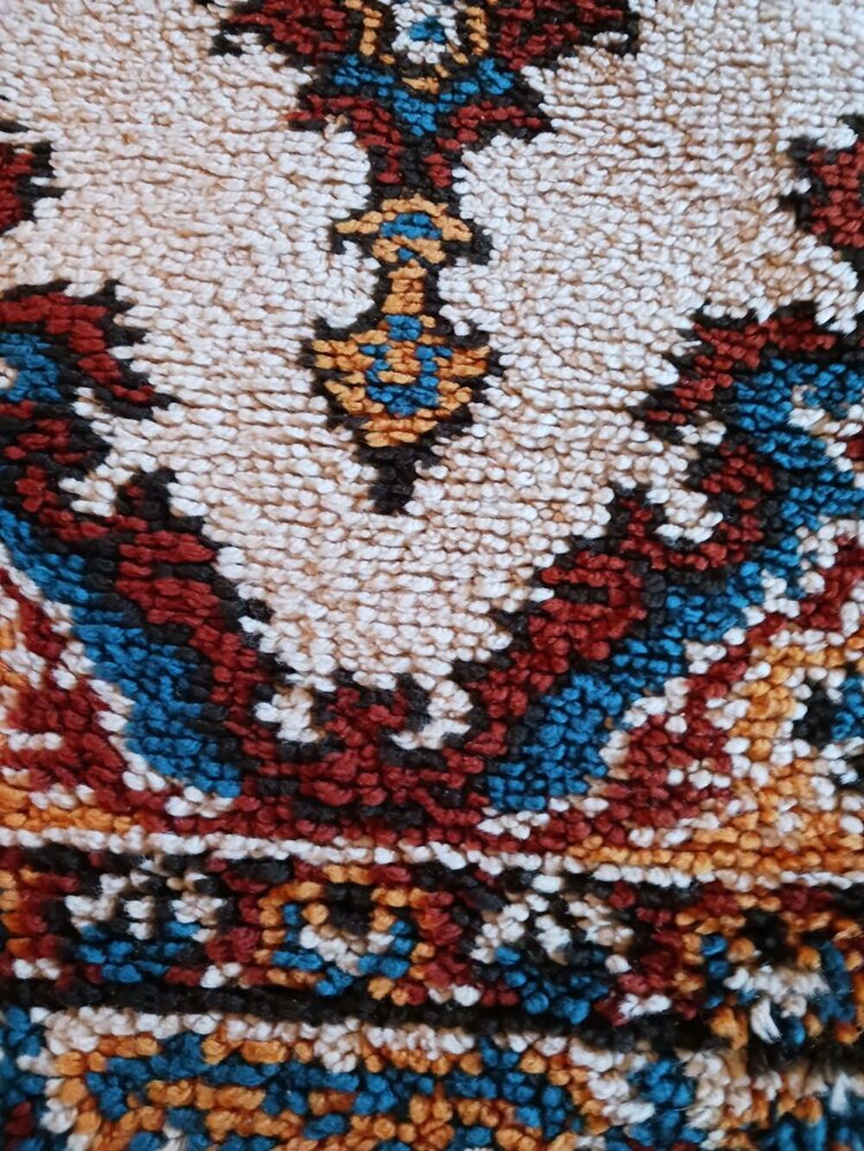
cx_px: 432
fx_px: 898
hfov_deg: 51.4
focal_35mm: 27
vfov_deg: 65.3
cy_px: 576
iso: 1000
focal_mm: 4
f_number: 1.8
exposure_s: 1/16.7
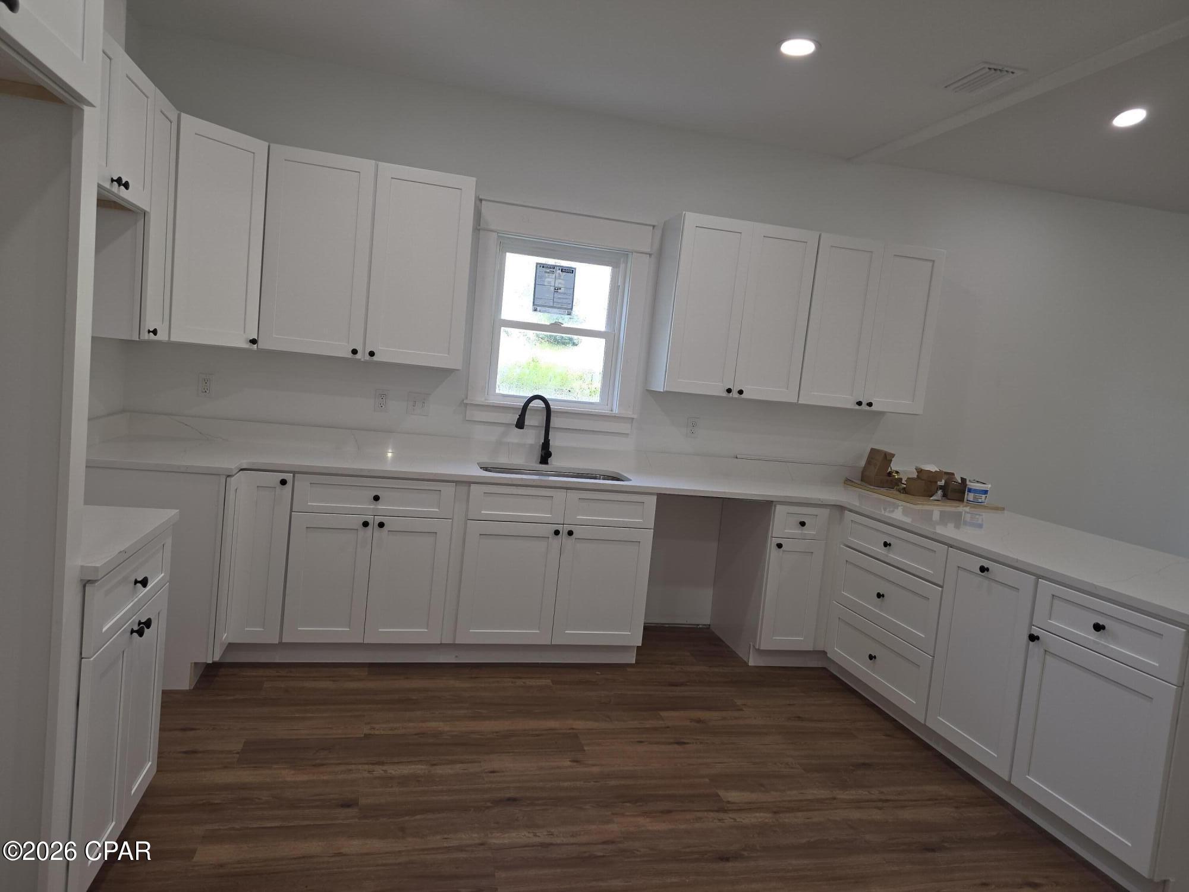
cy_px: 446
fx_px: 790
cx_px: 594
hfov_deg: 73.9
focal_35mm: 23
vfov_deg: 58.9
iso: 32
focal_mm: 6.25
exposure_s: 1/60
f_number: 1.7
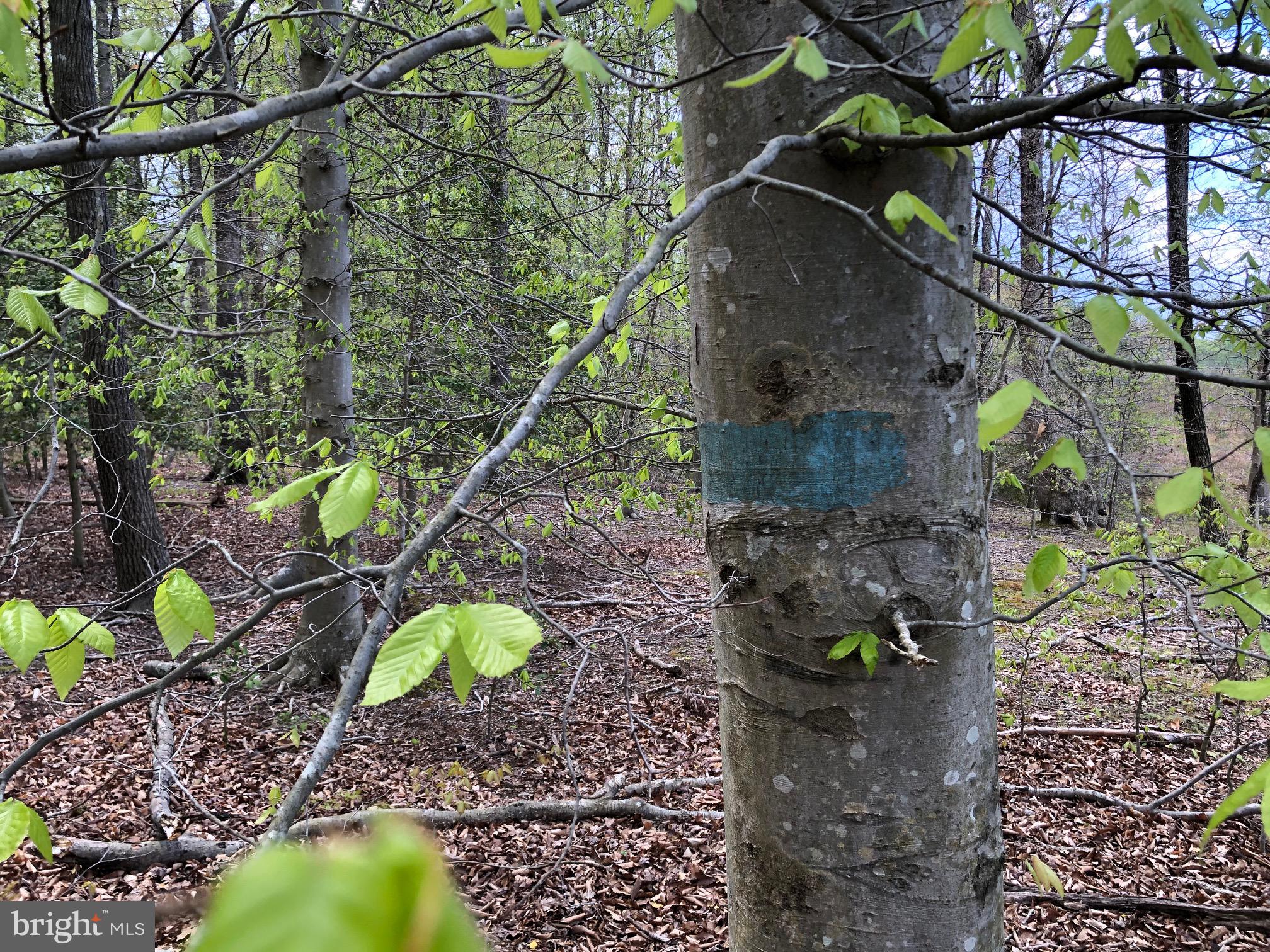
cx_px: 635
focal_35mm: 28
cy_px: 476
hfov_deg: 63.4
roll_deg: +1.0
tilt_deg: -6.6
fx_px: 1027
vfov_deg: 49.7
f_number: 1.8
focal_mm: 4
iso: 20
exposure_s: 1/191
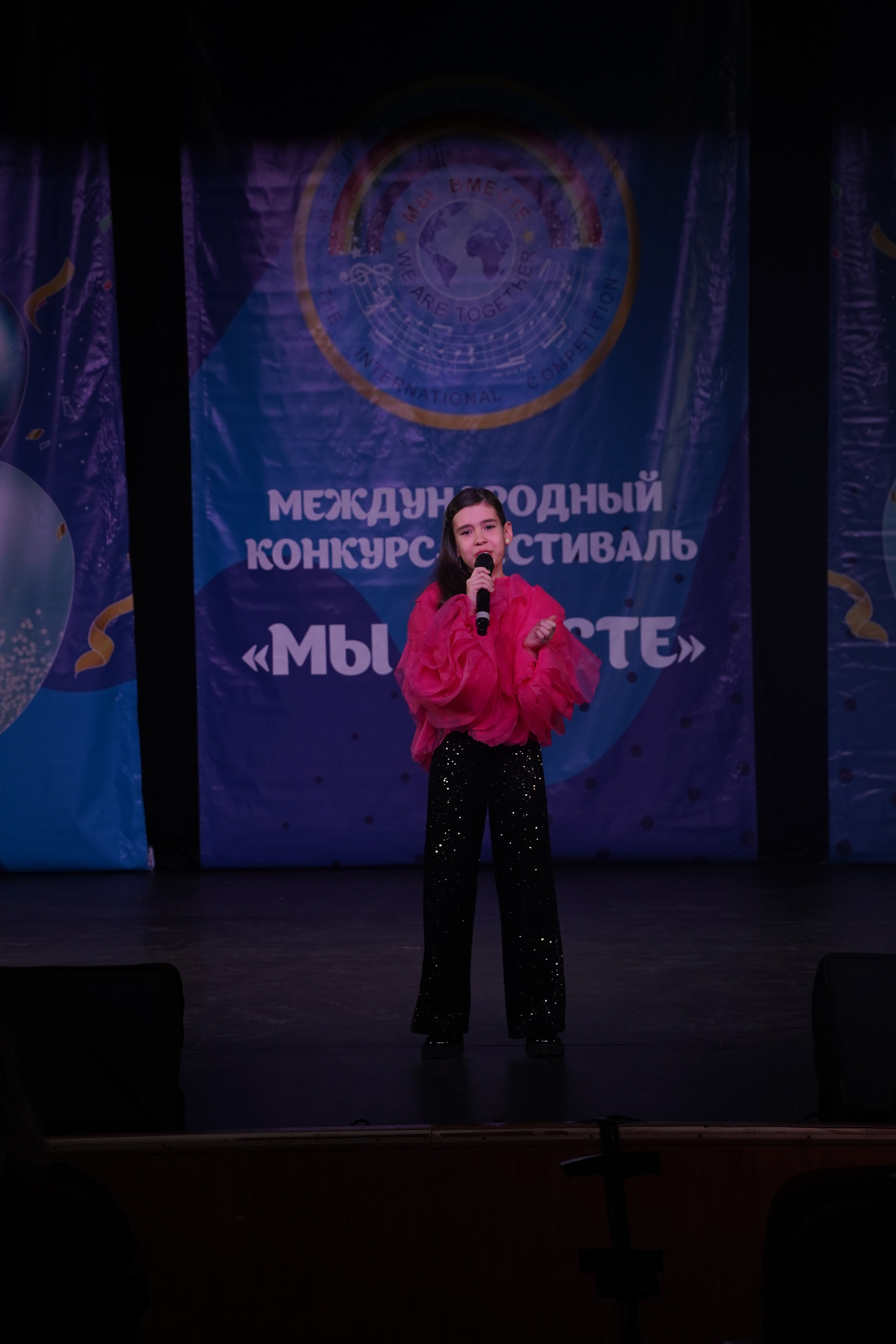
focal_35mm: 118
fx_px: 4405
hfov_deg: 11.6
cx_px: 448
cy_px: 672
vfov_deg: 17.3
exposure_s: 1/250
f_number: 5.6
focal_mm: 118
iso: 1600
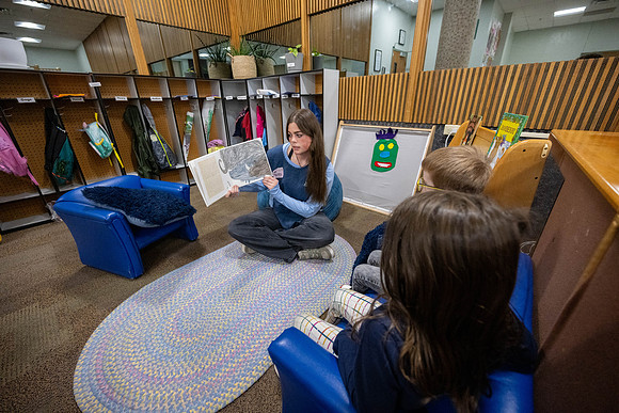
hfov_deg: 104.2
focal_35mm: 14
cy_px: 206
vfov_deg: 81.2
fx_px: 241
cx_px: 310
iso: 6400
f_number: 4
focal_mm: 14
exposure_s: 1/320
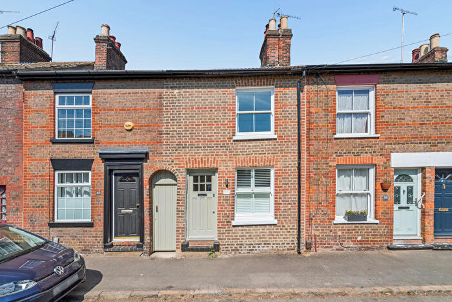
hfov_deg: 96.7
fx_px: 201
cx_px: 226
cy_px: 151
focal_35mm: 16
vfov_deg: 73.8
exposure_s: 1/800
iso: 320
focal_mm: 16
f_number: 6.3
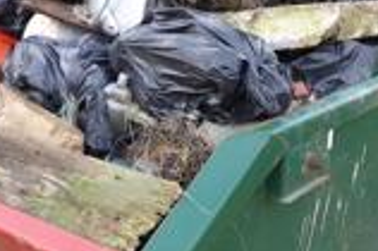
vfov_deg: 23.7
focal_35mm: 57
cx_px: 206
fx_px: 598
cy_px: 120
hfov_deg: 35.1
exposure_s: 1/100
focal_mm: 4.3
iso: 100
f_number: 3.3
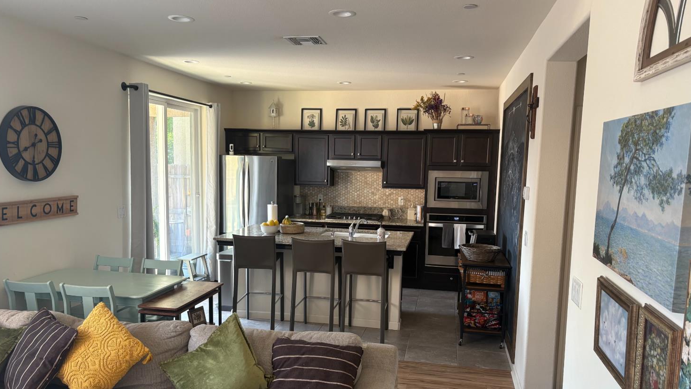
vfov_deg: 40.1
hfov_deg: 66.1
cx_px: 341
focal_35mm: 29
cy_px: 224
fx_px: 531
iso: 125
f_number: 1.6
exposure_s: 1/70
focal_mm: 5.96
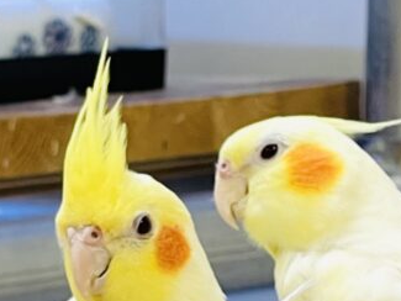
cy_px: 470
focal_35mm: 192
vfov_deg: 7.6
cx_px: 101
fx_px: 2225
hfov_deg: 10.3
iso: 64
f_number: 2
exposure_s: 1/99
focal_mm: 6
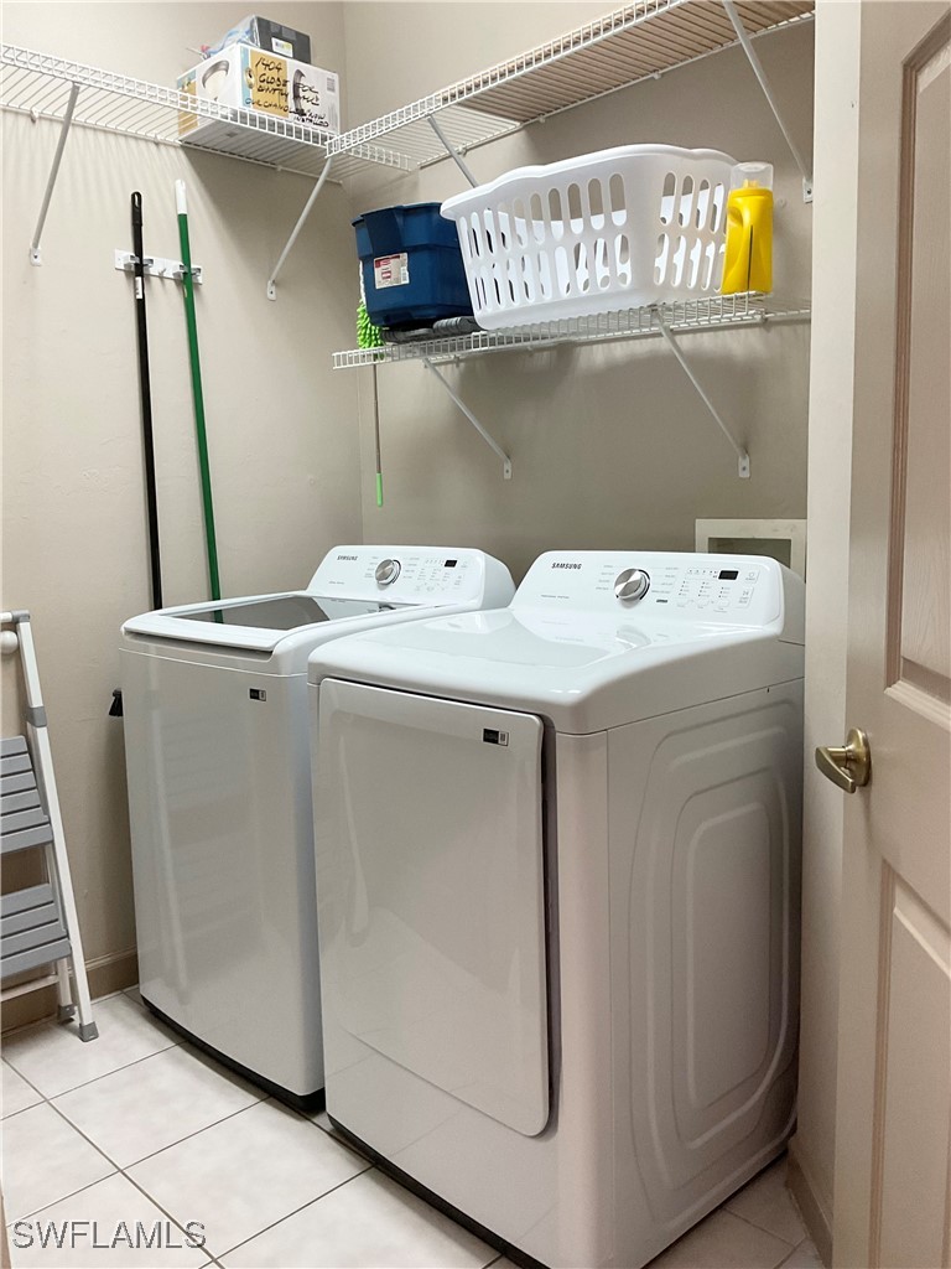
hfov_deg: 48.2
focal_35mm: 29
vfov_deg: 61.7
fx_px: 1062
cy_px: 634
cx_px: 476
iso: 100
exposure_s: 1/60
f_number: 1.8
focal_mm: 3
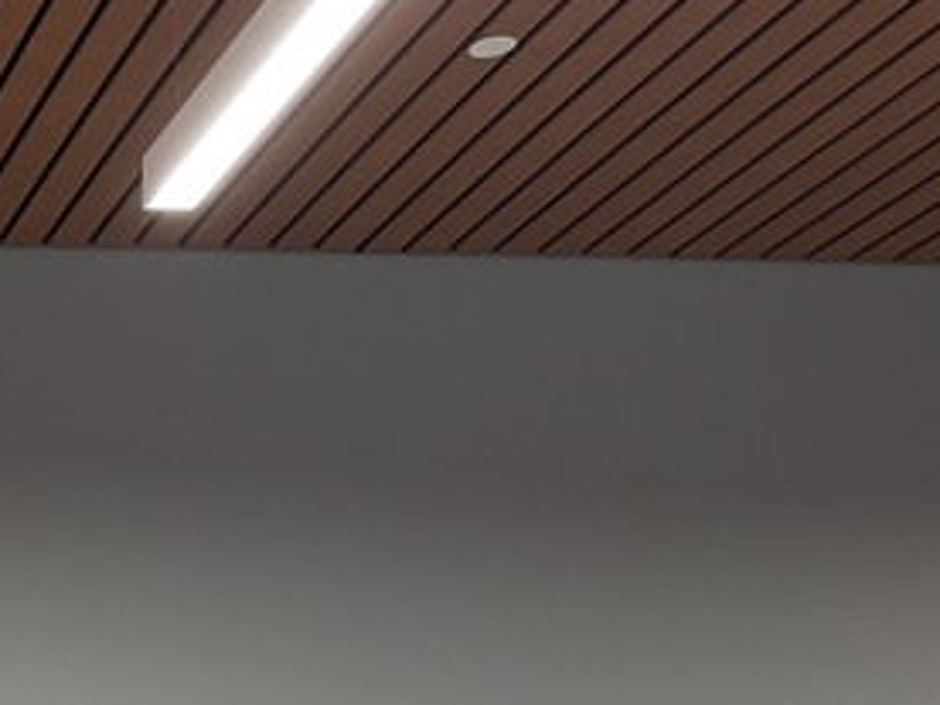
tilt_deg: -0.1
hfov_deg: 18.5
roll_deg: -0.2
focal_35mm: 89
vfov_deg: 15.1
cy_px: 1138
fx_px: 2417
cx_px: -606
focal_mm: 6.76
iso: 125
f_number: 1.78
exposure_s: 1/60
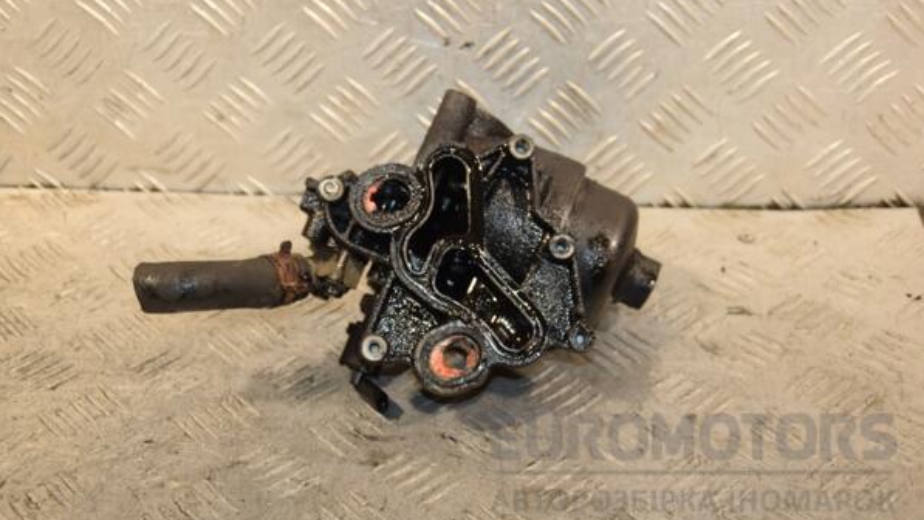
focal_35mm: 60
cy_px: 231
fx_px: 1470
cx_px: 461
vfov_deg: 20.1
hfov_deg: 34.9
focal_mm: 38
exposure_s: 1/160
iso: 800
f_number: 5
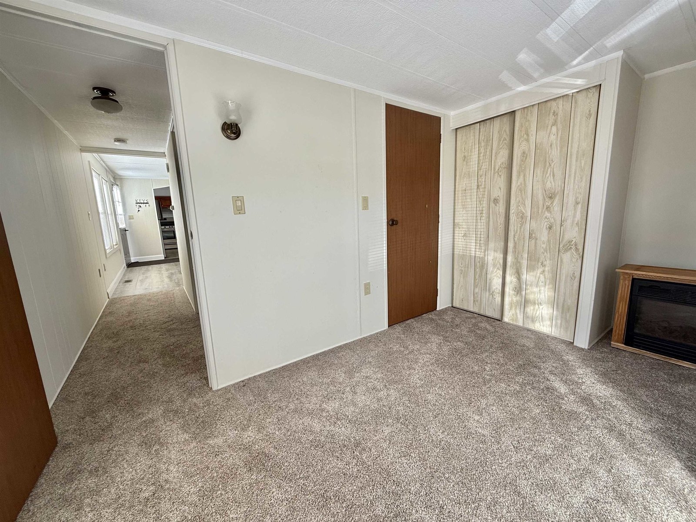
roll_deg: +2.0
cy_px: 261
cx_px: 348
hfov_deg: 102.1
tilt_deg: -9.6
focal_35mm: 14
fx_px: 281
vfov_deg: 85.7
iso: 64
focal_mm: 2.22
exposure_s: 1/99
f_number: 2.2
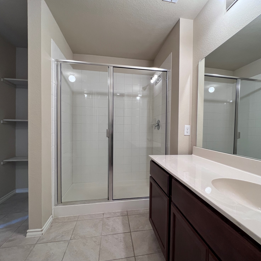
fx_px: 136
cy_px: 133
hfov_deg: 87.2
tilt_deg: -1.2
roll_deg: -0.8
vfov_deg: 87.4
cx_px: 142
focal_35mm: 16
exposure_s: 1/60
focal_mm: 1.57
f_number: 1.8
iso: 125
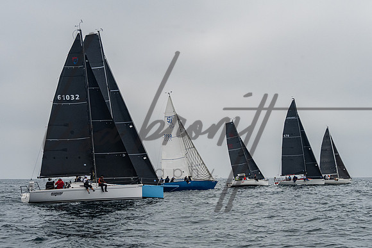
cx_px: 181
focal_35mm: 75
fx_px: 771
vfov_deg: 18.3
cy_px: 156
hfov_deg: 27.1
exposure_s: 1/4000
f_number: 10
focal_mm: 55
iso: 1250
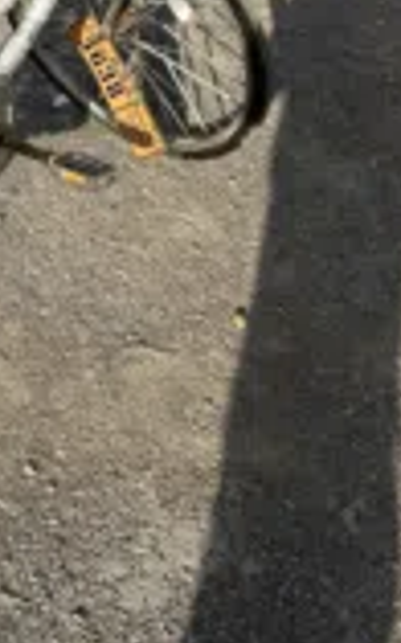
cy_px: 41
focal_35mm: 70
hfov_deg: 18.1
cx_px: -8
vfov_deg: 28.1
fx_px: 1225
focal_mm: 5.7
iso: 50
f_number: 1.5
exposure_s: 1/3257
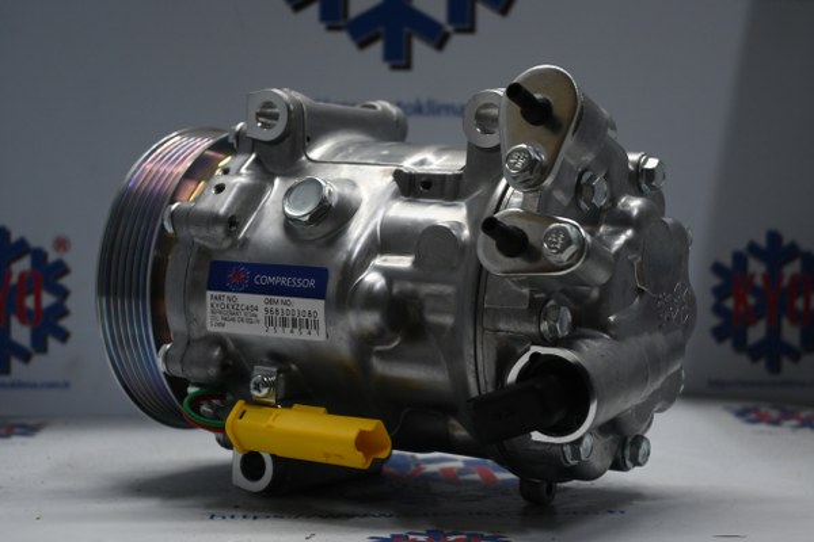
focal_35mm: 66
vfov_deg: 20.6
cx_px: 407
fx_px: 1492
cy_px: 271
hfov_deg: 30.5
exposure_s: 1/80
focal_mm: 44
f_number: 6
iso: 800
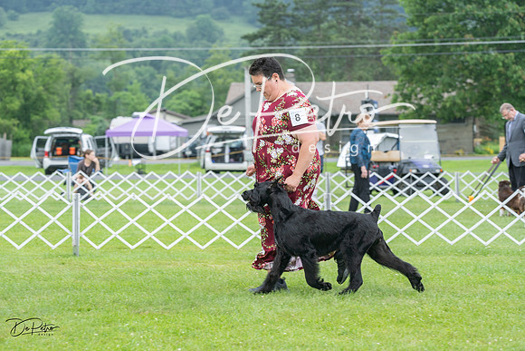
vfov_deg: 10.9
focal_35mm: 126
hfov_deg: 16.3
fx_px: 1838
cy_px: 176
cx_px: 262
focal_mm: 126
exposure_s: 1/400
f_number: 5.6
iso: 400
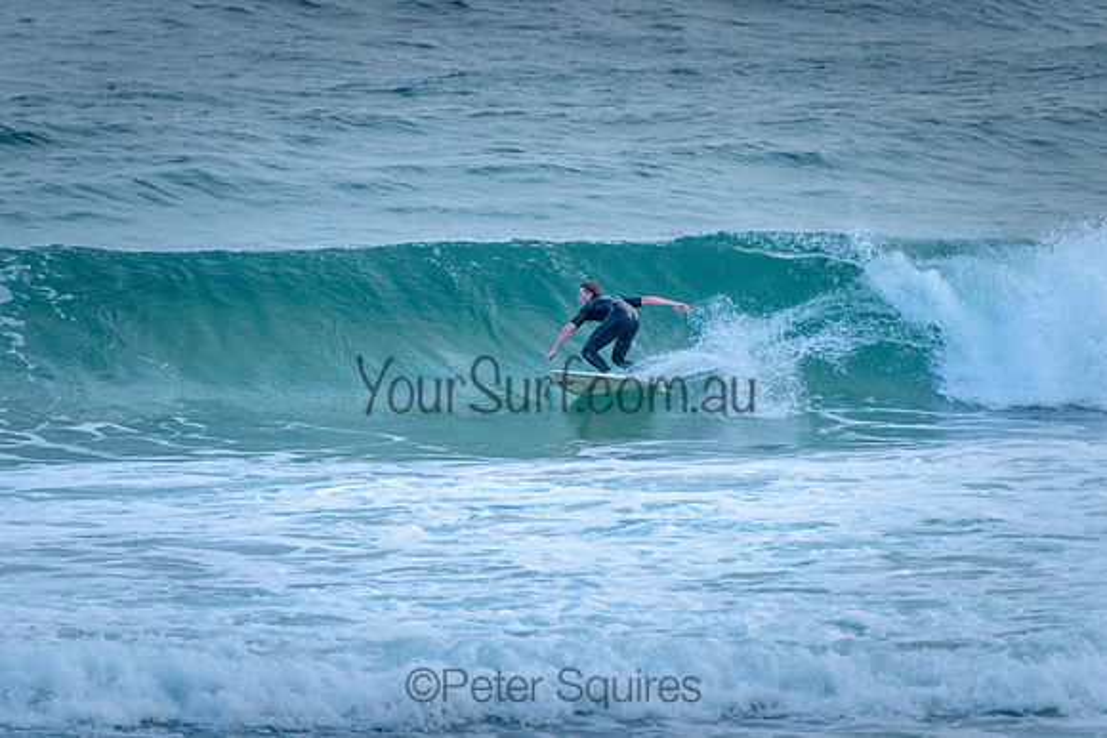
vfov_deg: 2.8
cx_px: 556
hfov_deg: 4.2
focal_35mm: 491
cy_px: 288
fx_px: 15089
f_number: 5.6
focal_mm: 400
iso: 720
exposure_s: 1/1250
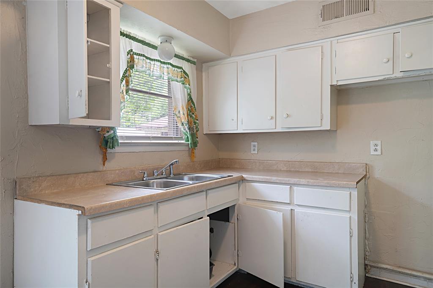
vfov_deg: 53.1
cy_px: 144
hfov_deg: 73.8
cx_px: 216
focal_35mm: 24
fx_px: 289
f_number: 9
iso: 500
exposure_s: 1/5
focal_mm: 24
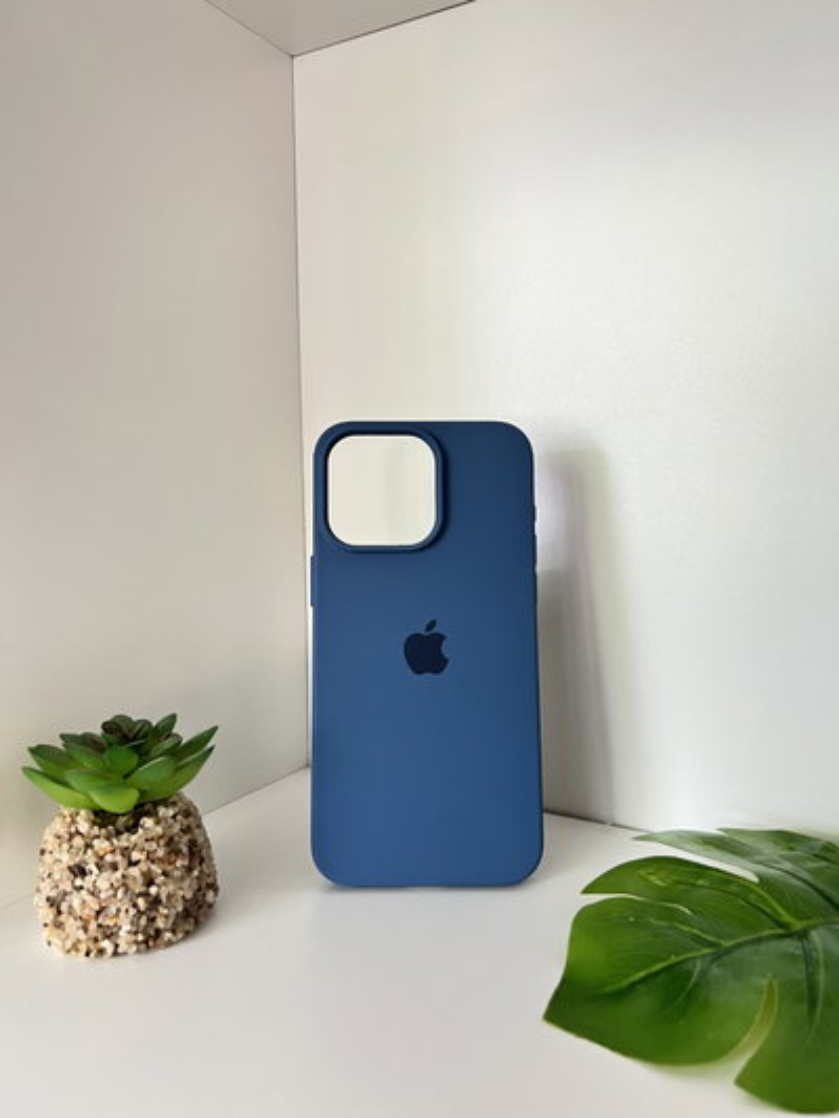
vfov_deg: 67.3
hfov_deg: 53.1
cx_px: 420
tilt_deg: -5.9
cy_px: 559
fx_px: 840
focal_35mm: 26
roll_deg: +1.8
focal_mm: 5.7
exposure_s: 1/60
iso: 400
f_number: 1.5
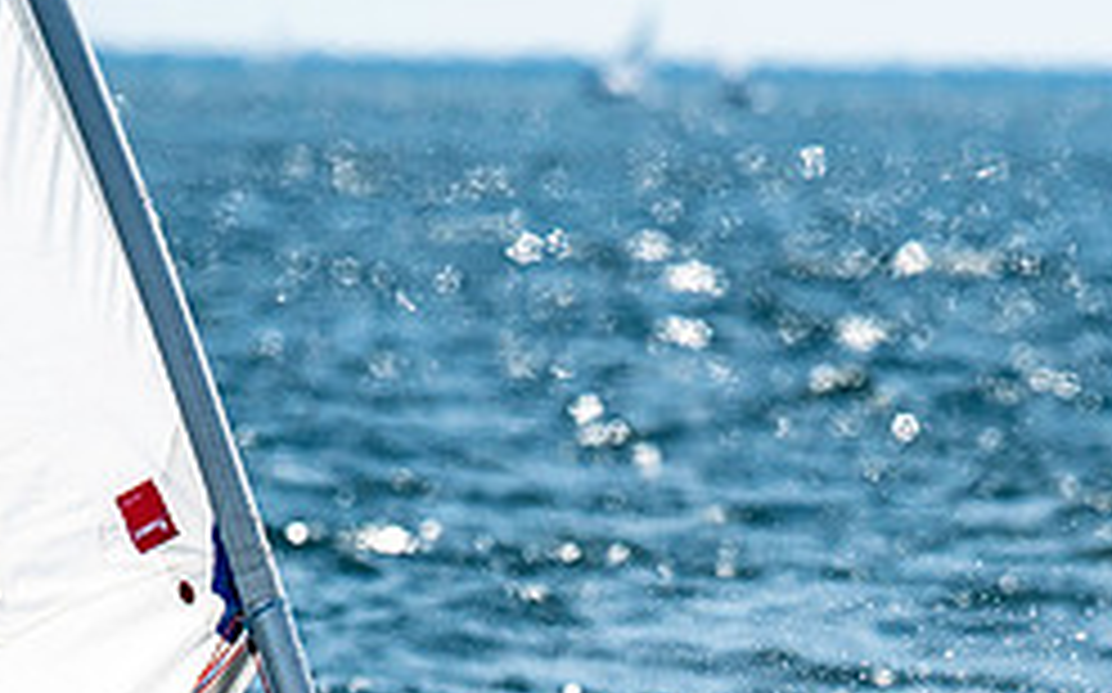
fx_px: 42369
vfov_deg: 0.9
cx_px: 545
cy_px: 981
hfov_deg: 1.5
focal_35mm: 1399
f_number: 5.6
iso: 400
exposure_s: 1/3200
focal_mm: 300
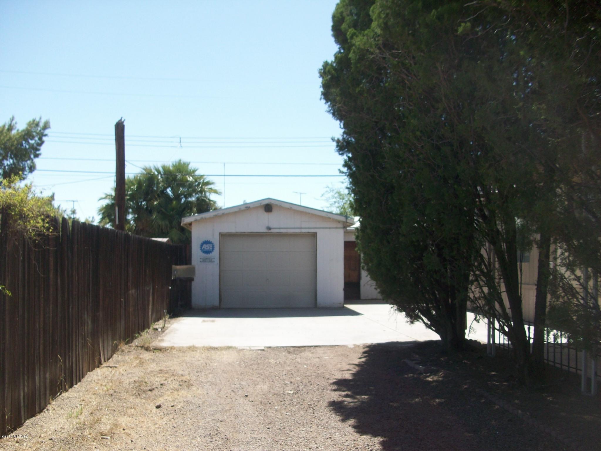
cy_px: 226
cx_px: 300
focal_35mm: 34
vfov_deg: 41.8
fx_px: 590
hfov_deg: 54.0
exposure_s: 1/747
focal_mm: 5.7
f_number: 2.8
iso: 64
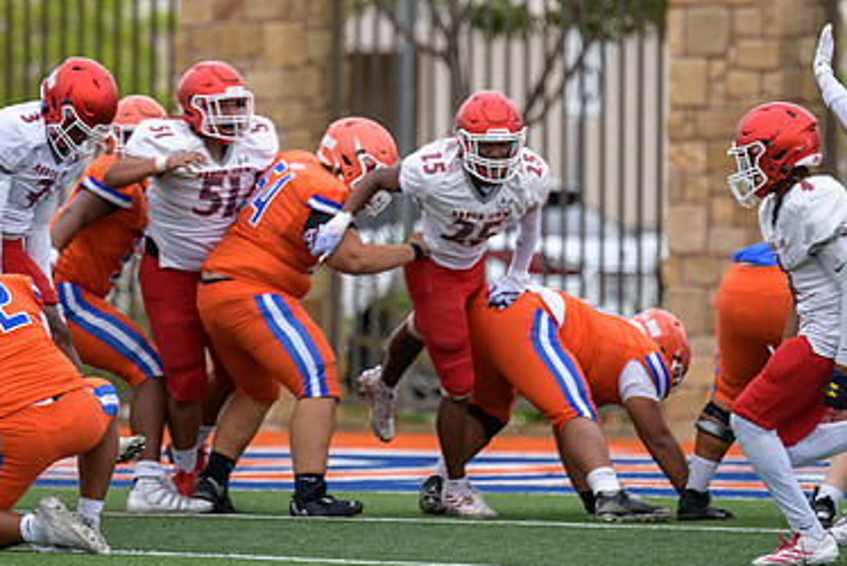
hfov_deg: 3.4
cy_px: 228
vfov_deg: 2.2
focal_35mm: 615
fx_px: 14480
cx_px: 465
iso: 160
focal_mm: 300
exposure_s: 1/1000
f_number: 2.8
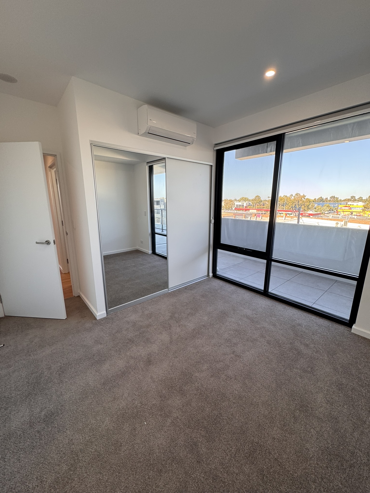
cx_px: 185
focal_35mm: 14
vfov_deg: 102.1
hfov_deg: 85.7
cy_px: 246
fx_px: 200
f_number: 2.2
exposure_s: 1/100
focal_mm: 2.22
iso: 50
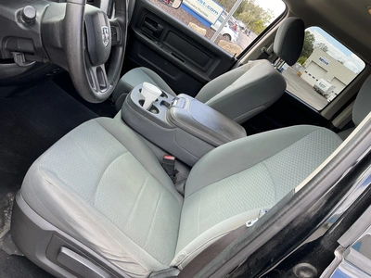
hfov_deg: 63.4
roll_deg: -36.5
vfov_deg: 49.7
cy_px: 139
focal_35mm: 28
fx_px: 300
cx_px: 186
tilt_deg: -21.2
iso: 25
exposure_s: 1/122
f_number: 1.8
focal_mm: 3
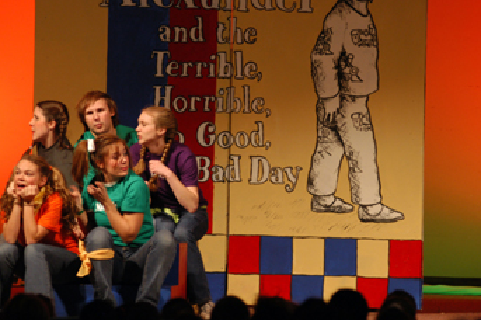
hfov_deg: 6.8
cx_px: 231
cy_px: 114
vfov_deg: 4.5
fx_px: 4067
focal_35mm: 305
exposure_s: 1/50
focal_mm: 155
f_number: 2.8
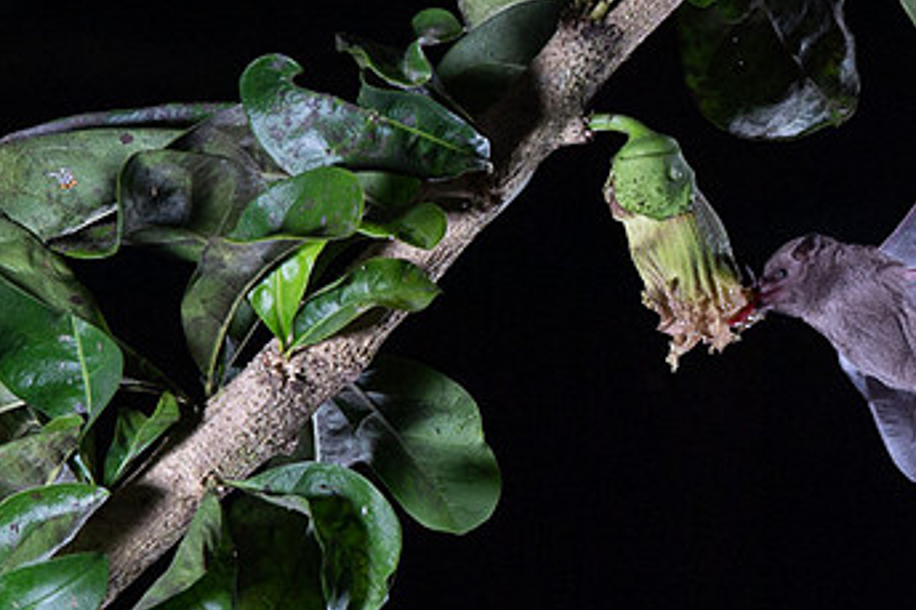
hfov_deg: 4.4
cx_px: 997
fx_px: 11953
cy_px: 416
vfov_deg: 2.9
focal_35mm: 470
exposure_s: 1/250
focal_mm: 180
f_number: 9
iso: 800
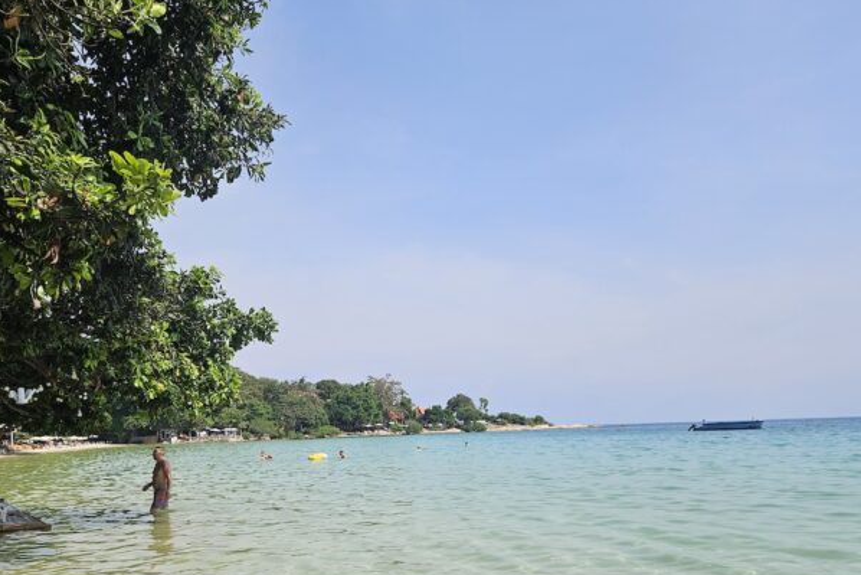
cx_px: 389
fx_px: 765
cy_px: 379
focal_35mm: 32
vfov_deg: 40.7
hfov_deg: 58.6
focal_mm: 5.4
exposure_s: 1/3109
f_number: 1.8
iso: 25
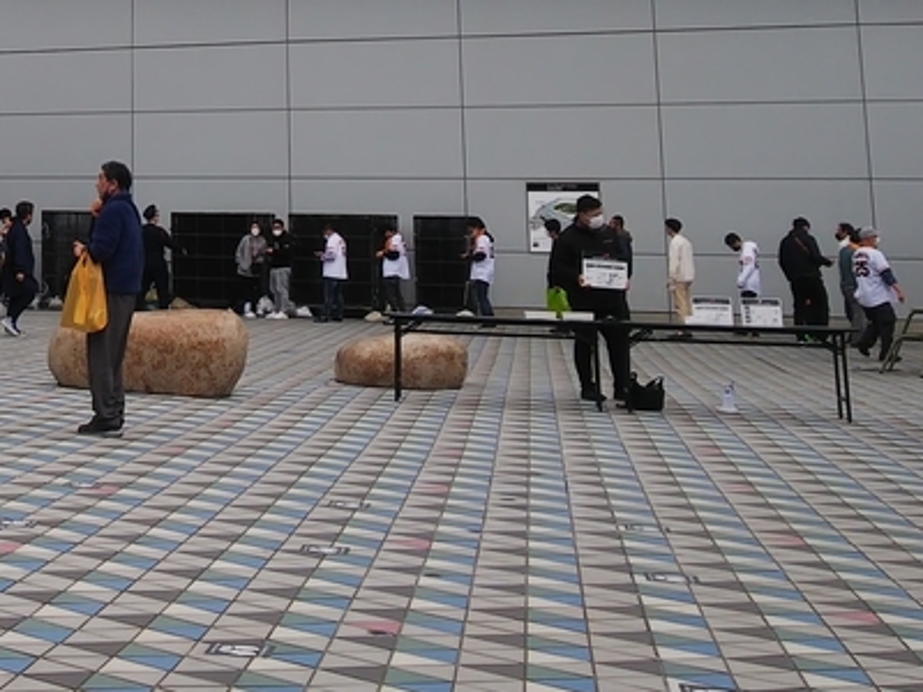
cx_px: -18
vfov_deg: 20.9
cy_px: -116
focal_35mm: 66
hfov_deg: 27.5
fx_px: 1760
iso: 32
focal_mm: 3.4
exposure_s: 1/503
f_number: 1.94
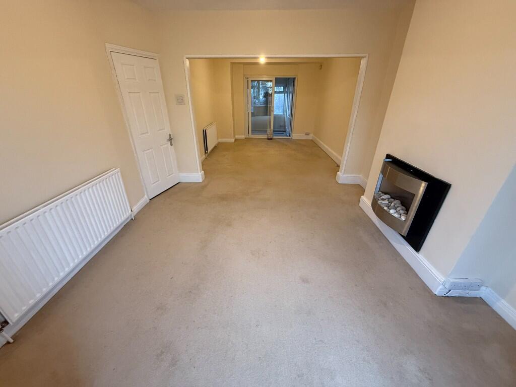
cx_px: 258
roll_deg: +0.0
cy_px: 194
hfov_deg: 102.1
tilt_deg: -25.3
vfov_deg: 85.7
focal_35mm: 14
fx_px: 209
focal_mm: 2.22
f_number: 2.2
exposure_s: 1/50
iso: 320
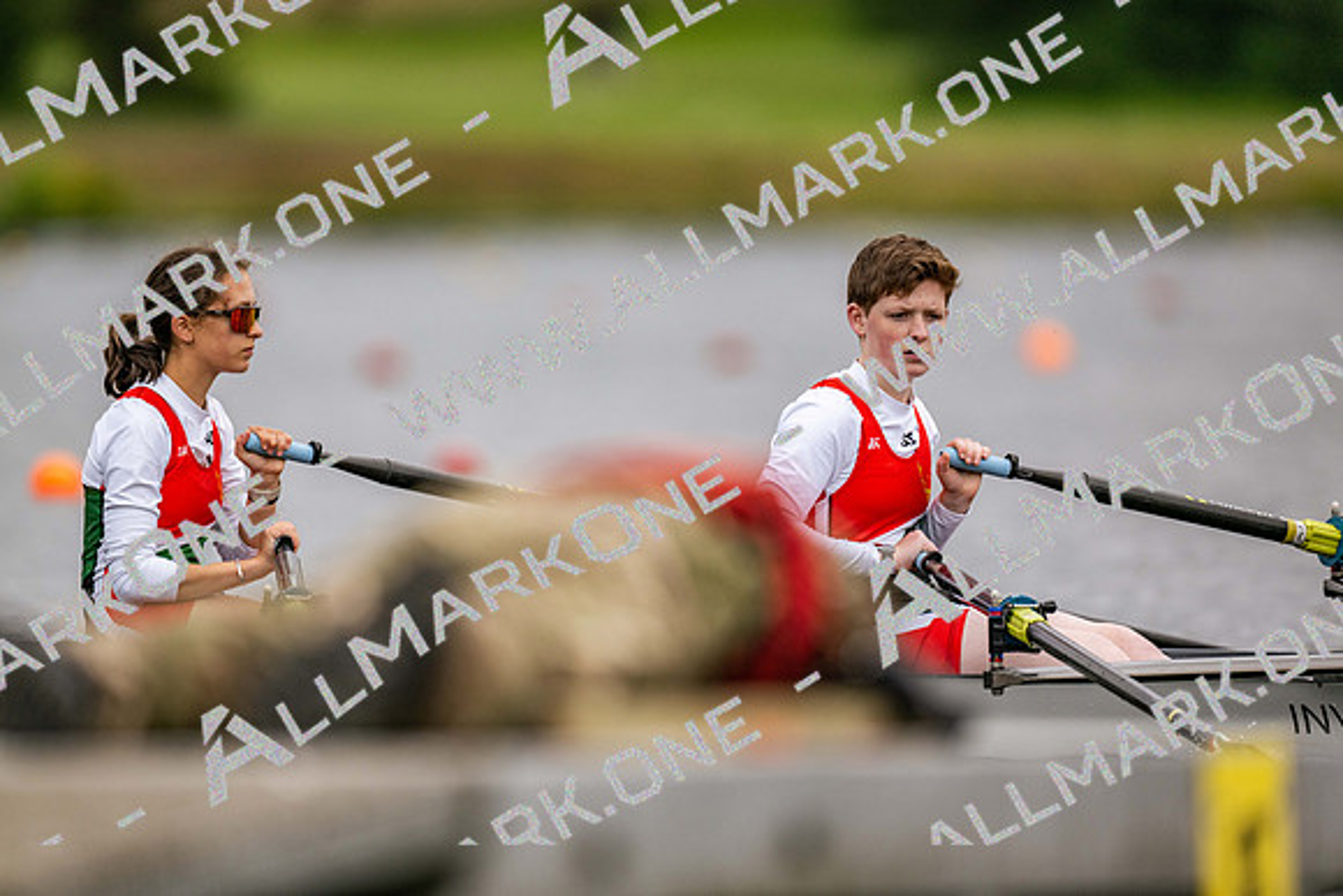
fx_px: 22388
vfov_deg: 2.3
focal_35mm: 600
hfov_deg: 3.4
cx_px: 672
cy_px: 448
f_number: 4
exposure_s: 1/2500
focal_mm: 600
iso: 400
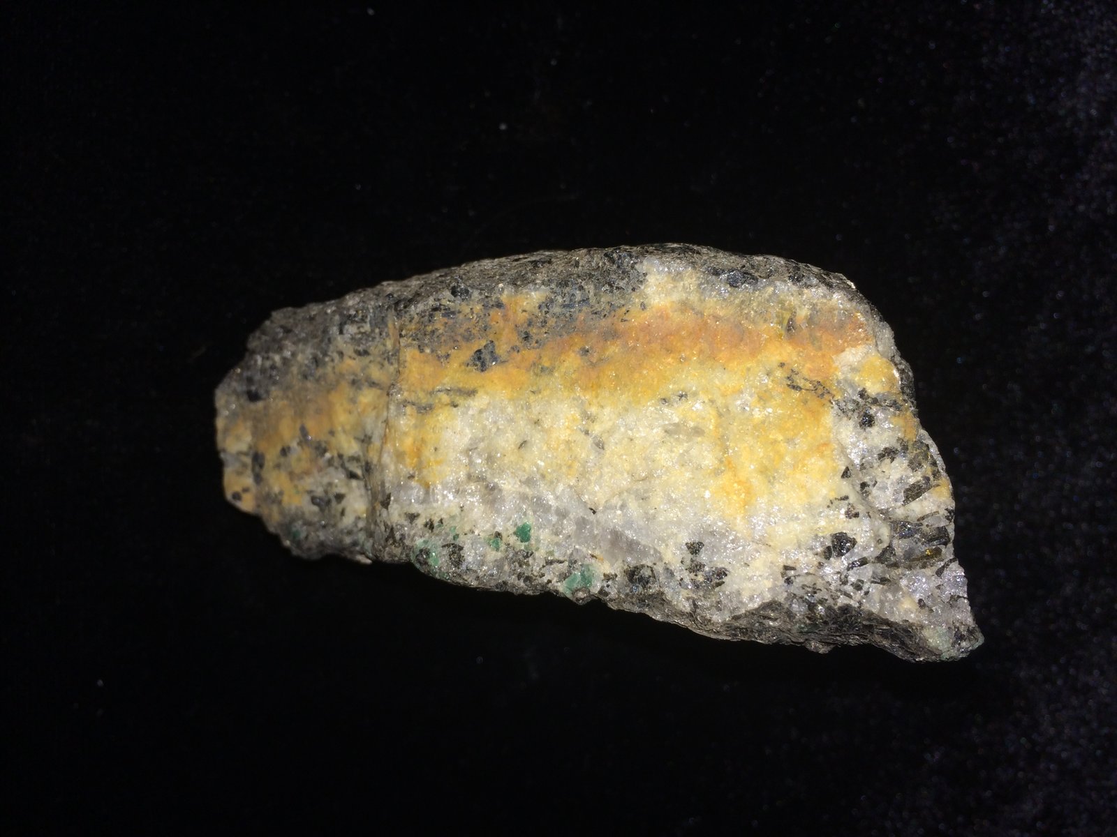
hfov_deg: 60.0
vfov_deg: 46.8
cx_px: 558
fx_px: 968
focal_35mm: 30
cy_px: 418
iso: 32
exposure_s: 1/308
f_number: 2.2
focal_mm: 4.12
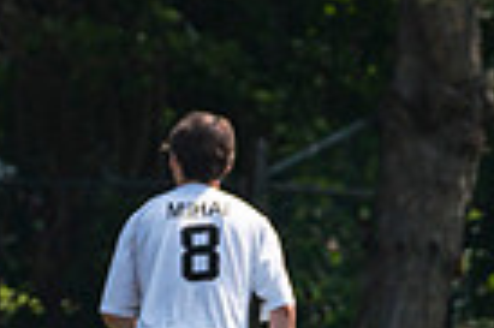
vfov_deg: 0.8
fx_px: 24150
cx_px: -464
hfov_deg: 1.2
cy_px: 184
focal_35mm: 1762
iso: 400
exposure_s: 1/5000
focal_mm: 200
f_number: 2.8
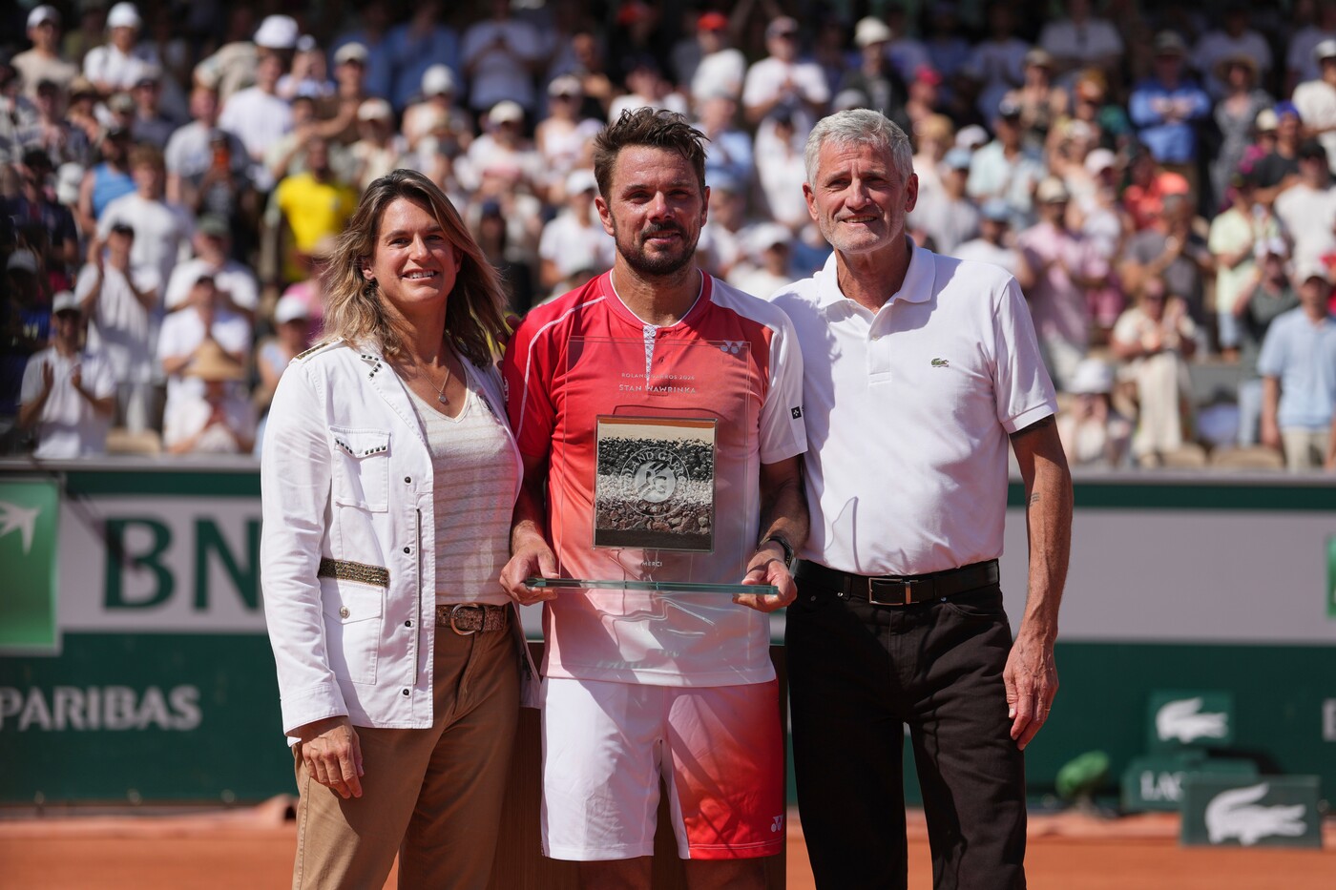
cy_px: 445
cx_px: 668
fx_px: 3859
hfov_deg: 19.6
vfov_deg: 13.2
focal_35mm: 104
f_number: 2.8
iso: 100
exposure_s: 1/4000
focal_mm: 104
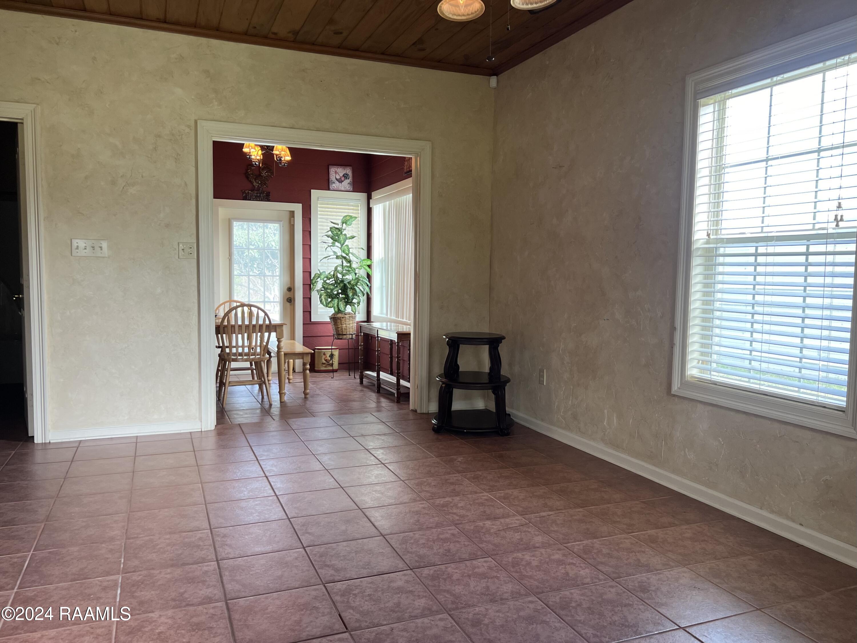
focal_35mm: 26
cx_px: 428
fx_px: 644
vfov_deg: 53.1
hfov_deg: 67.3
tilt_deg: -4.7
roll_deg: -1.6
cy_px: 322
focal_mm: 5.7
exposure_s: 1/120
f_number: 1.5
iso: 125
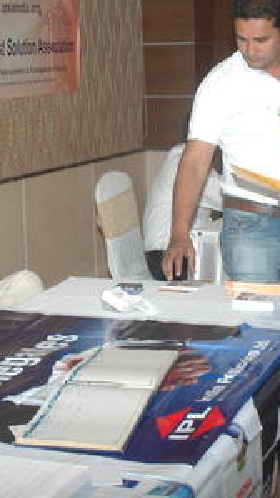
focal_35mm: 85
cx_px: 85
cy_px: 204
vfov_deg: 25.0
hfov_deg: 14.2
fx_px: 1124
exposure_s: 1/60
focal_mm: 27
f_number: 4.5
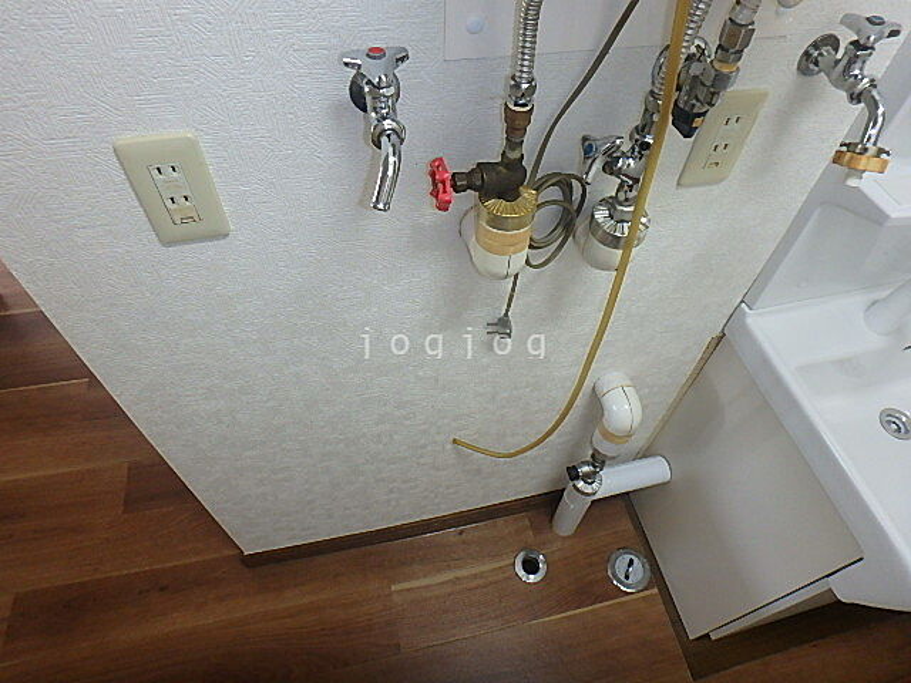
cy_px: 342
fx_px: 553
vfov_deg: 63.4
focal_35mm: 21
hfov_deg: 79.0
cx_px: 456
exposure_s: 1/30
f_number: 3.5
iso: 320
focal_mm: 3.7
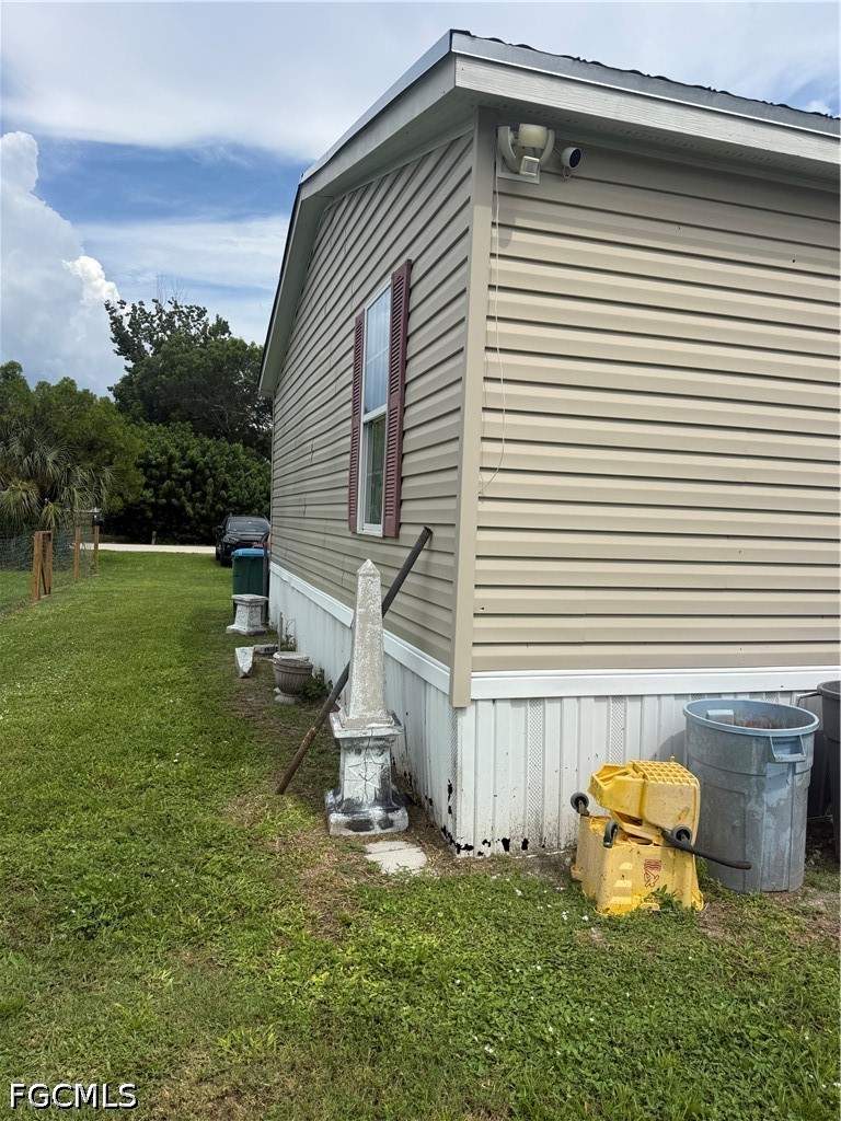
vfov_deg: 71.6
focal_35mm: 24
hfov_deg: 56.8
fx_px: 777
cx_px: 420
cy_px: 560
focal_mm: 6.76
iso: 80
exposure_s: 1/5714
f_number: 1.78
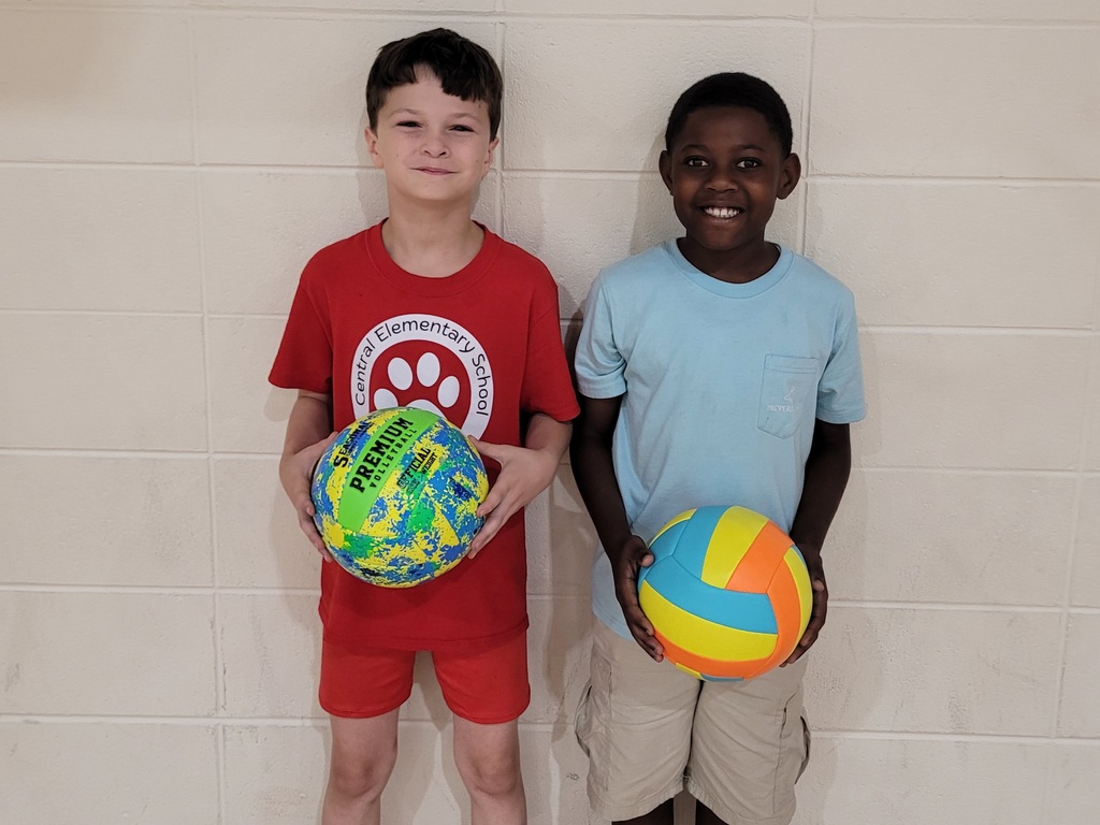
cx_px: 550
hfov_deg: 67.3
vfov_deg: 53.1
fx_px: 826
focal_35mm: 26
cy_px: 412
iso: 320
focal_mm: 5.4
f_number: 1.8
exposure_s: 1/120
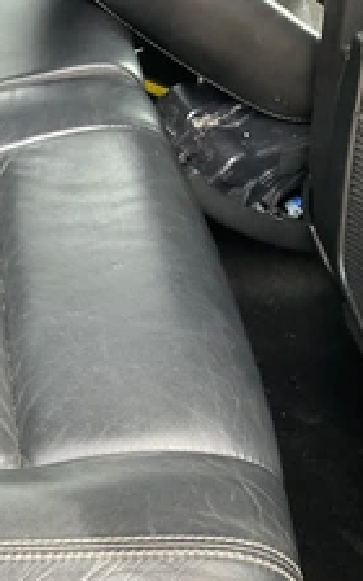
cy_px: 381
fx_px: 871
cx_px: -109
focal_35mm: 55
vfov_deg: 36.6
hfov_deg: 21.3
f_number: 1.8
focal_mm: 3
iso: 64
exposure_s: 1/103
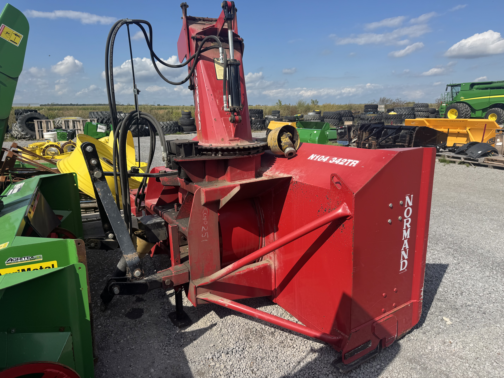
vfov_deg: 56.8
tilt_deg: -10.8
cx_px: 252
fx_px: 349
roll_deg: +1.3
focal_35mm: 24
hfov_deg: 71.6
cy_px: 189
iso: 80
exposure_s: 1/4310
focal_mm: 6.76
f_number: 1.78
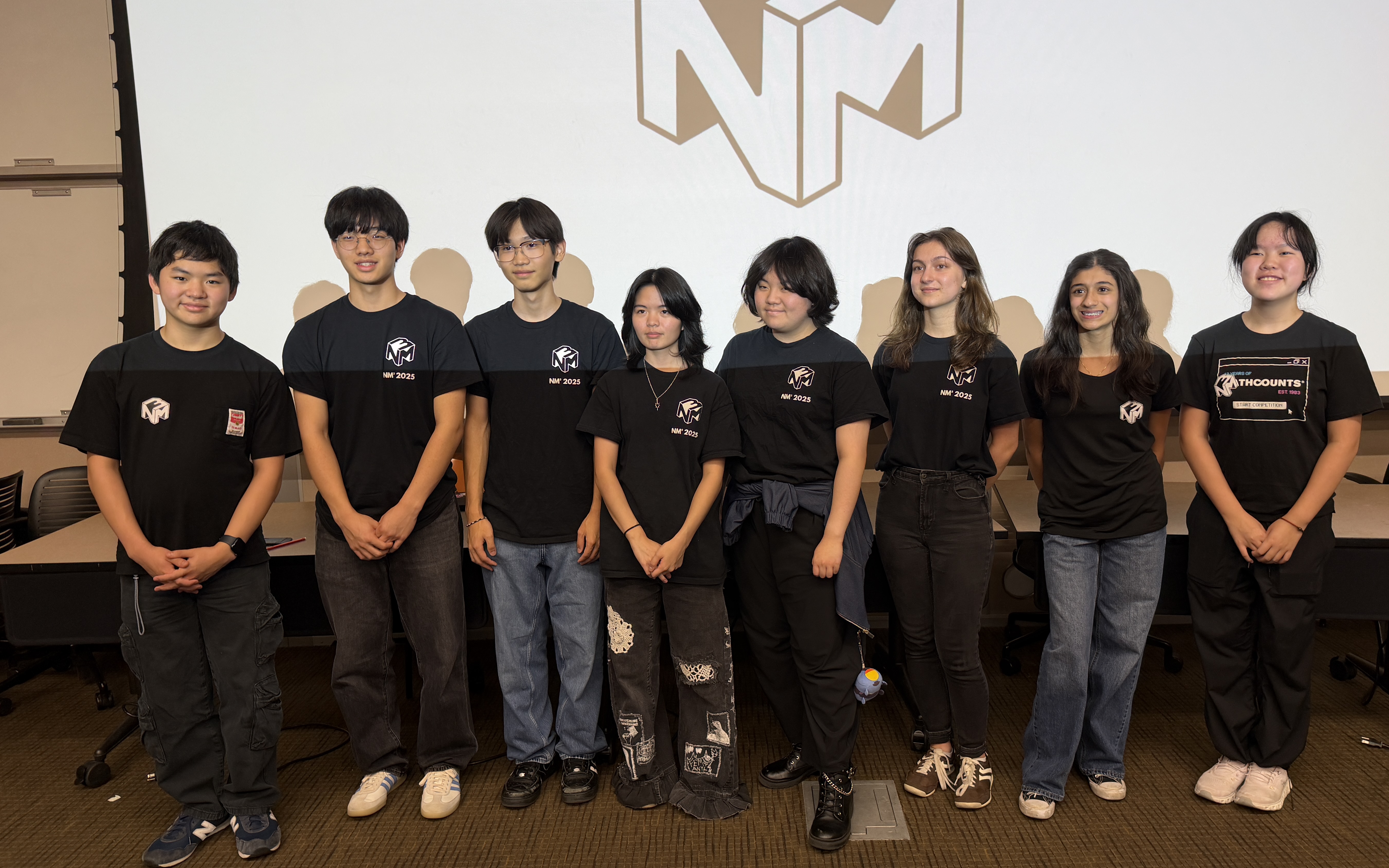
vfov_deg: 46.0
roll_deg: +1.6
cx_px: 736
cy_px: 440
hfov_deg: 68.3
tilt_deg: -10.0
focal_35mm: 27
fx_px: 1022
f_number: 1.78
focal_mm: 6.76
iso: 100
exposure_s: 1/120
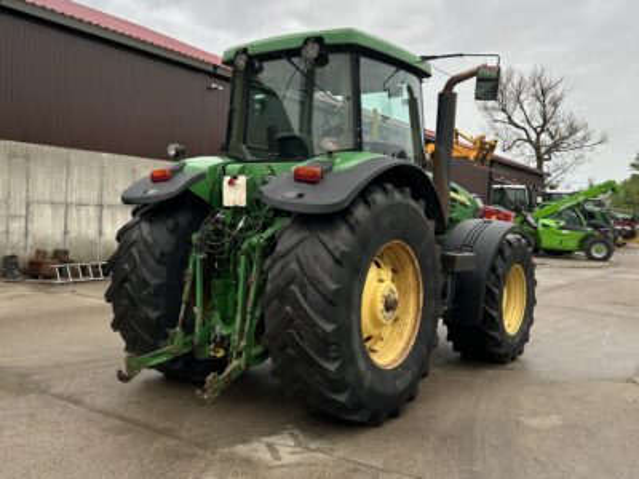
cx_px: 320
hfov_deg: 67.3
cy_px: 240
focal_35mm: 26
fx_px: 480
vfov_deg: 53.1
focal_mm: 5.7
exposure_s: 1/239
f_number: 1.5
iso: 40
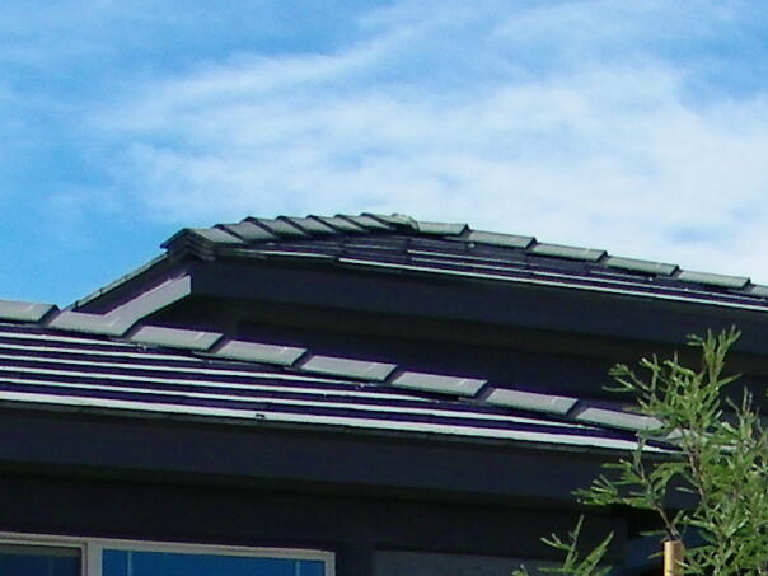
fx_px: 3084
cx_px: 514
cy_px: 1223
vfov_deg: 9.8
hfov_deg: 14.2
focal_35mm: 139
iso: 80
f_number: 3.5
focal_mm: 5
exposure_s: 1/1000
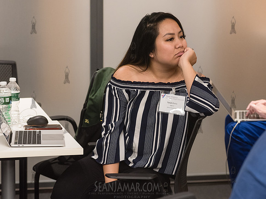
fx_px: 985
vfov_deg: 11.6
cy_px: 94
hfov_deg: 15.4
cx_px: 171
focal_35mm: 128
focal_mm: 100
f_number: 4
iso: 2500
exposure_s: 1/250
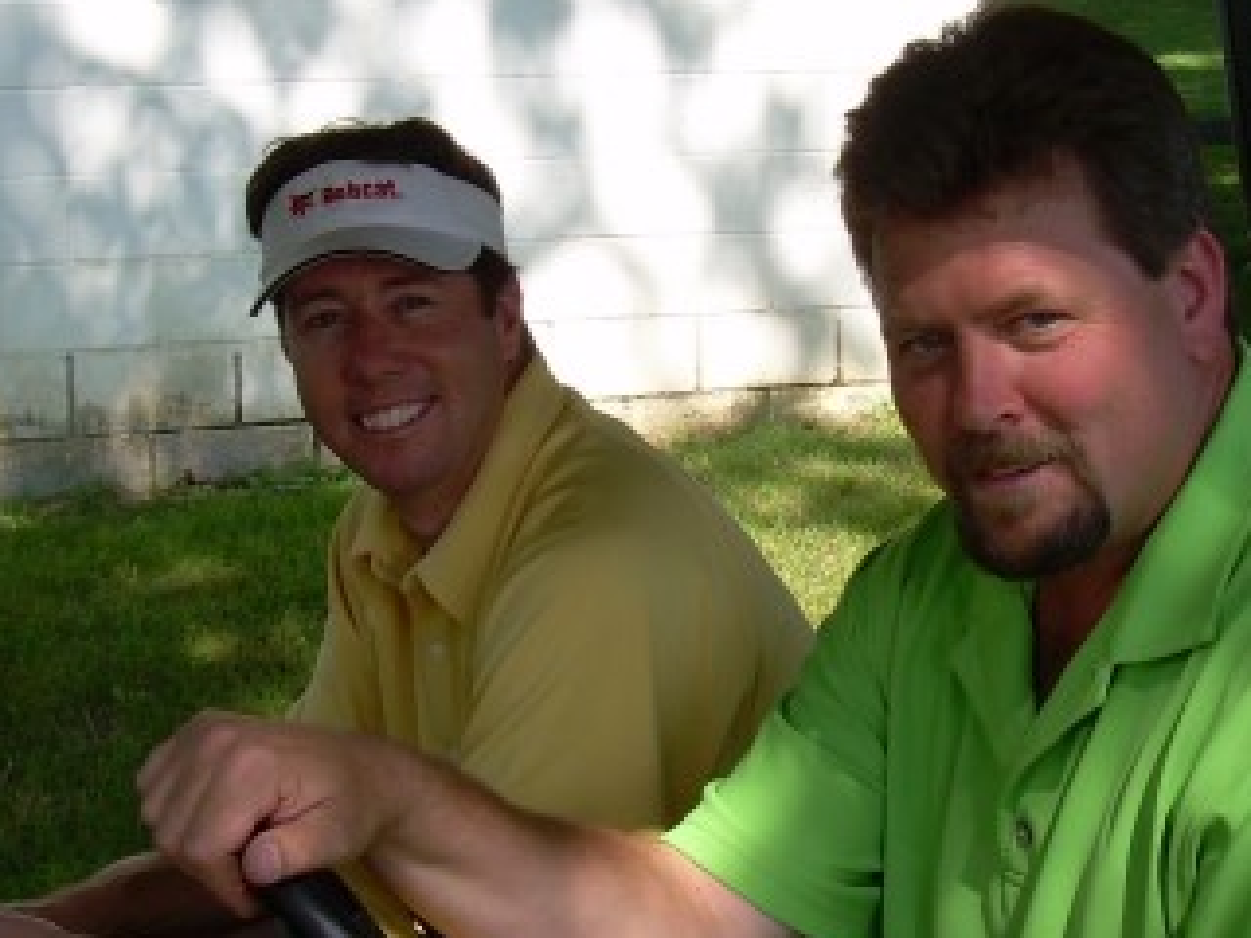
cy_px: 485
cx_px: 712
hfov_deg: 25.6
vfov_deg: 19.4
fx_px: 2747
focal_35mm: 76
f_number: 4.6
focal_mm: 6.3
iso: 50
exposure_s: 1/149
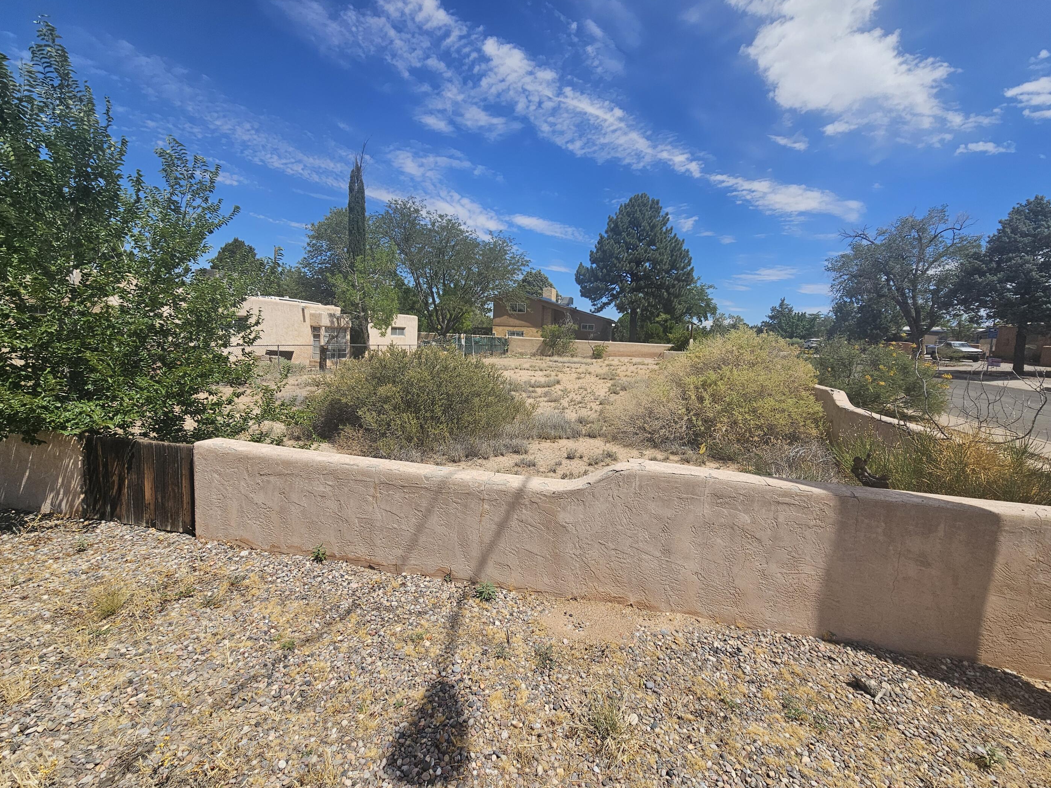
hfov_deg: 102.0
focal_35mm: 14
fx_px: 425
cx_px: 541
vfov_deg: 85.7
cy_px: 390
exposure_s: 1/3300
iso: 50
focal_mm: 2.2
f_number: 2.2
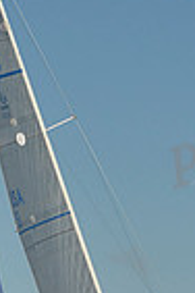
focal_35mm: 288
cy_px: 272
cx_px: 63
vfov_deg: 7.1
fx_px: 2340
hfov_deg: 4.8
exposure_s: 1/1250
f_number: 6.3
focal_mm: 70
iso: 400
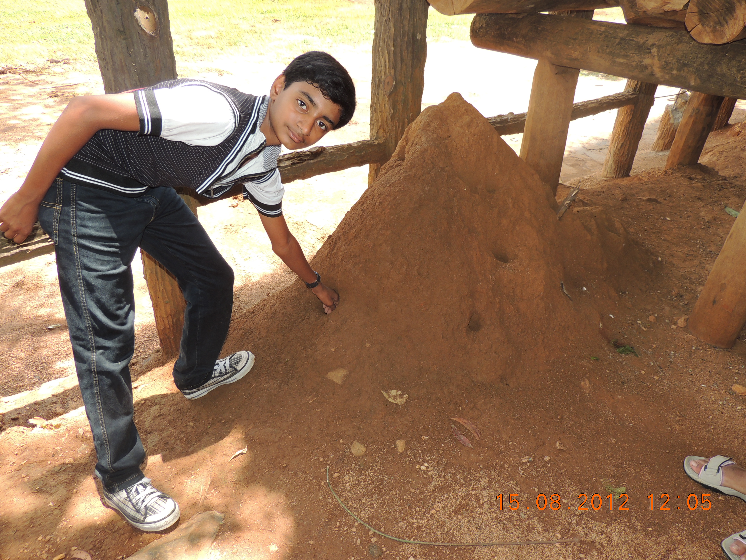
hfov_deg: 71.6
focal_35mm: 24
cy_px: 280
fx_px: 517
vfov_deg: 56.8
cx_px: 373
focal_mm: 4.3
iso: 100
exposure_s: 1/200
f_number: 3
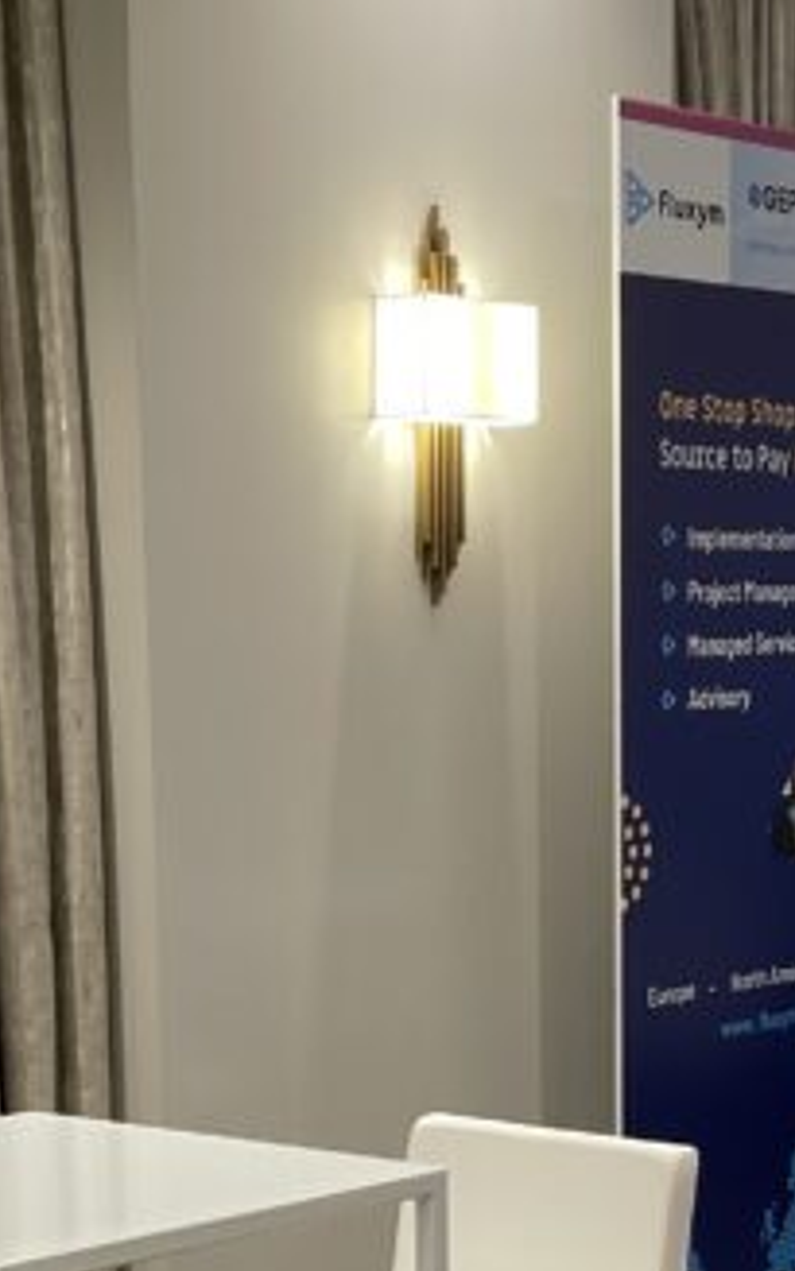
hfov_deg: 15.2
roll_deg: +1.9
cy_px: 1174
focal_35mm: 86
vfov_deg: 23.4
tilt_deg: -8.5
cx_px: 275
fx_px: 2981
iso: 64
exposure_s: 1/60
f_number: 1.6
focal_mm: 4.2
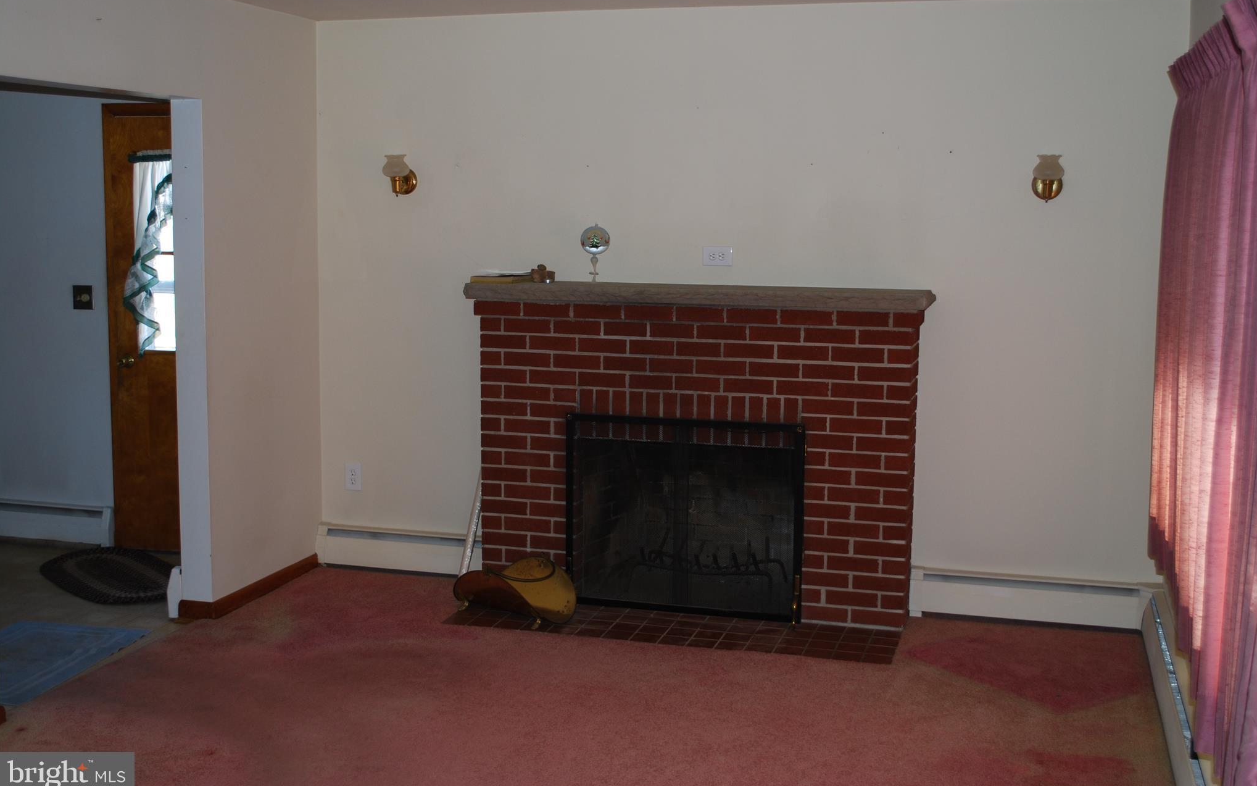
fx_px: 1370
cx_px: 629
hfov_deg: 49.3
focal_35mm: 40
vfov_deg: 32.0
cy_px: 374
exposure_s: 1/60
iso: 200
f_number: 4.5
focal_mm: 26
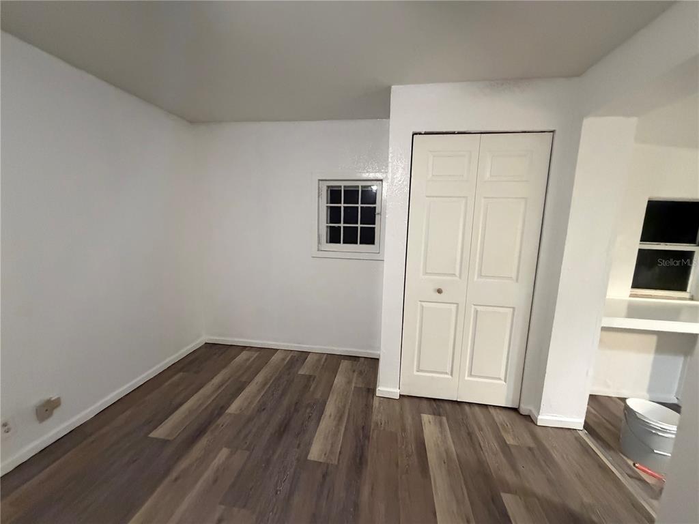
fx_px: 283
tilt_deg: -7.2
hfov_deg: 102.1
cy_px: 262
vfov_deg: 85.7
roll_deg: -2.4
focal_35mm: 14
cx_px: 350
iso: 800
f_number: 2.2
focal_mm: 2.22
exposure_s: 1/60
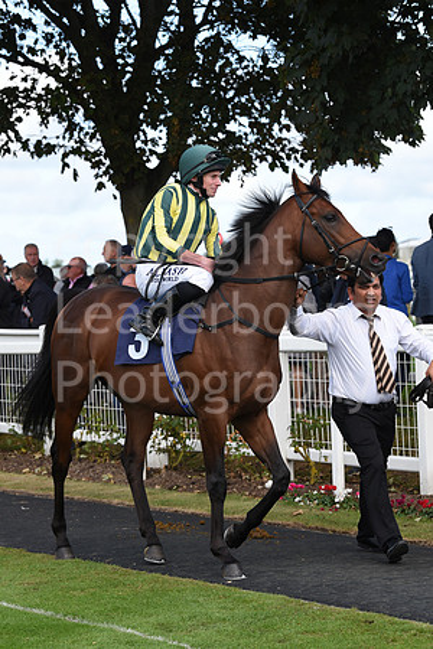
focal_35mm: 135
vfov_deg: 15.2
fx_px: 2435
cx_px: 216
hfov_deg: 10.2
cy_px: 324
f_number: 7.1
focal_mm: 135
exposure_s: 1/800
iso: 500
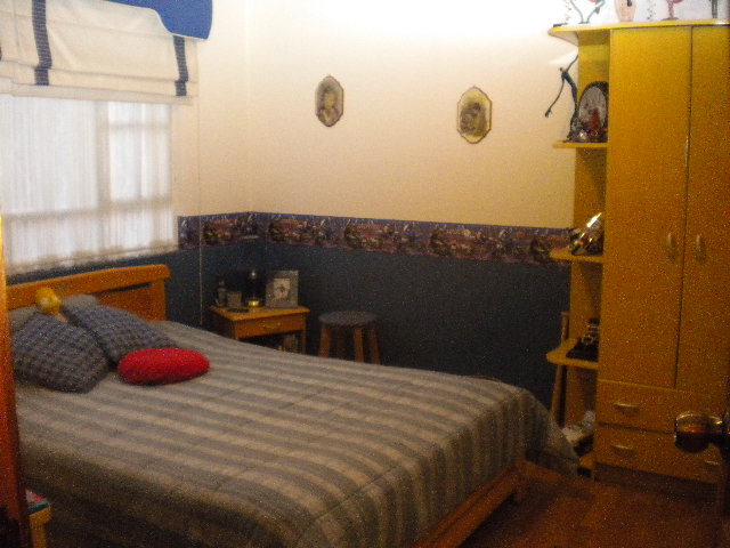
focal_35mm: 35
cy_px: 274
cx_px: 365
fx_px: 738
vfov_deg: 40.7
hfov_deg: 52.6
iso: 800
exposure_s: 1/30
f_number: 3.1
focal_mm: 6.3
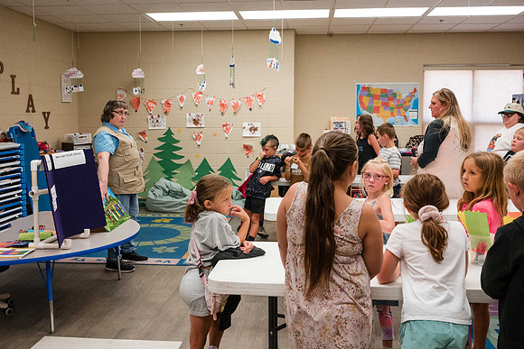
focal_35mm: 40
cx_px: 249
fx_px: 578
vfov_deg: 33.6
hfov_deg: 48.7
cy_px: 166
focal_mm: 35
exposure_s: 1/250
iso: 6400
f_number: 8
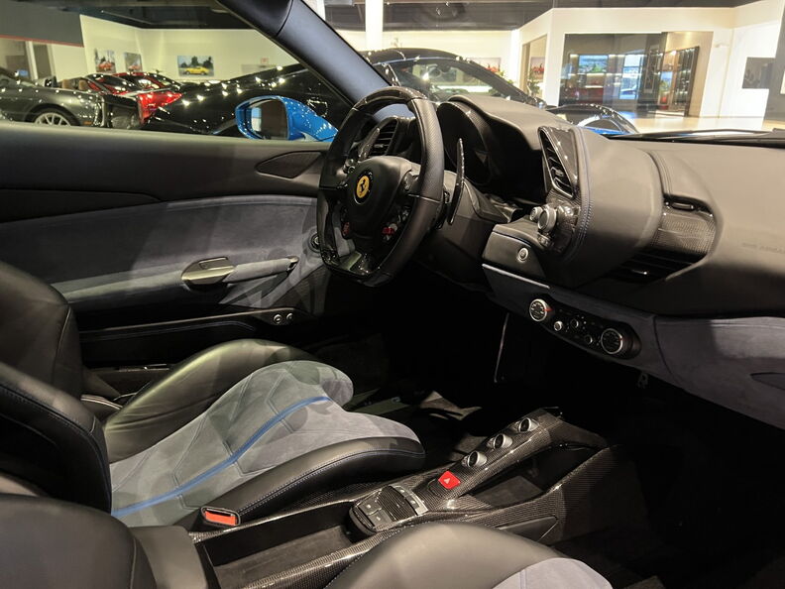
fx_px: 590
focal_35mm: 26
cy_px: 294
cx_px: 392
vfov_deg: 53.1
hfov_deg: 67.3
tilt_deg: -19.9
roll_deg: -0.7
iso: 640
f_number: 1.5
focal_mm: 5.7
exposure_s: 1/33
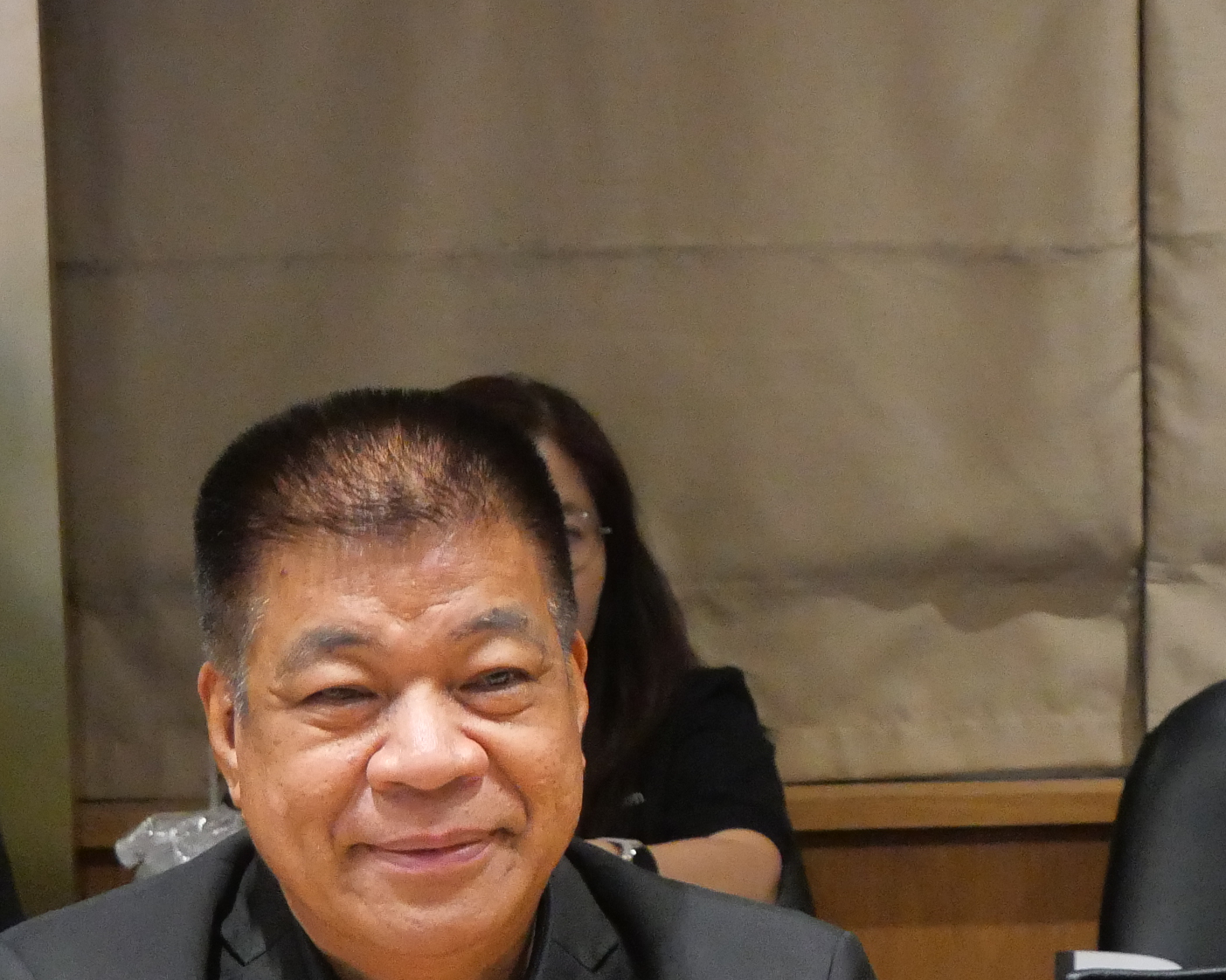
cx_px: 1085
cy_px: 961
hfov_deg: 11.4
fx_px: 6131
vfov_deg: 9.1
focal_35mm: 169
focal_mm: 33
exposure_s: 1/100
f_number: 5.1
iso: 3200
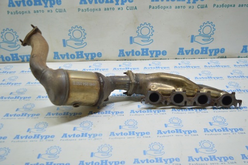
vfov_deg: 36.8
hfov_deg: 53.2
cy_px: 82
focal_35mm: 36
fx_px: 248
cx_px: 124
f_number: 4
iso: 400
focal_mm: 24
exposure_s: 1/60
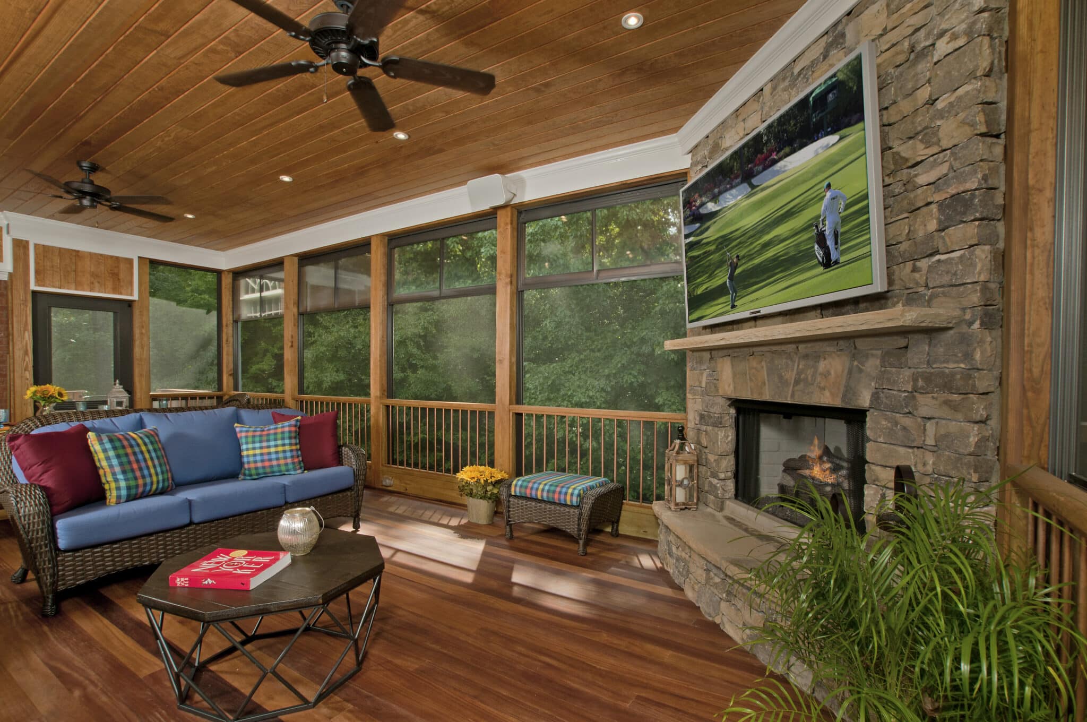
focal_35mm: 16
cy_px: 361
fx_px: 498
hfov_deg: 95.1
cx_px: 544
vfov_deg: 71.9
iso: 200
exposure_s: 1/40
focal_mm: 11
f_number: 10
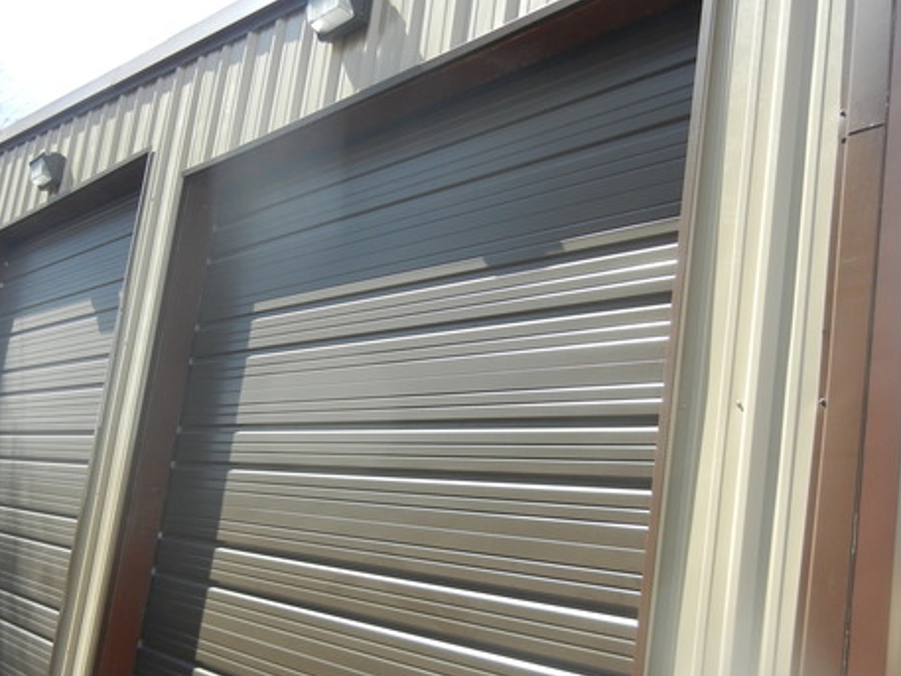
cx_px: 355
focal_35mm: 42
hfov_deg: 44.5
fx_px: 1093
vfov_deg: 34.3
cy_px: 382
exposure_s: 1/536
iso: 160
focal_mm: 5.4
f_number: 3.5
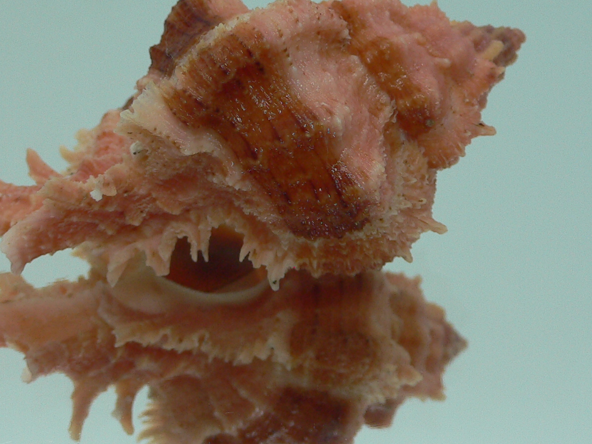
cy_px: 194
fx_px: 1009
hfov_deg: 32.6
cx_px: 239
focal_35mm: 59
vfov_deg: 24.8
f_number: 2.8
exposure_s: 1/60
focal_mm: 4.6
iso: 100
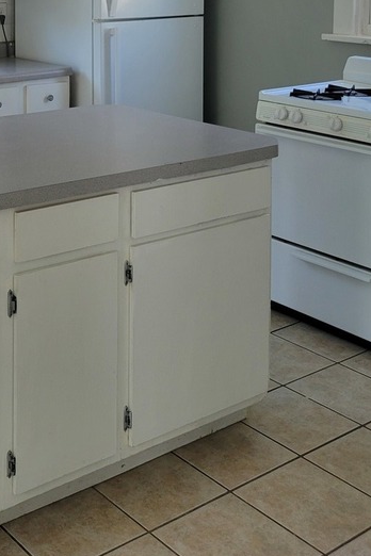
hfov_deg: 23.5
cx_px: 29
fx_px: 866
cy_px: 11
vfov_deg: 32.9
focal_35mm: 56
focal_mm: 5.4
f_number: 1.8
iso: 125
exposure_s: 1/120
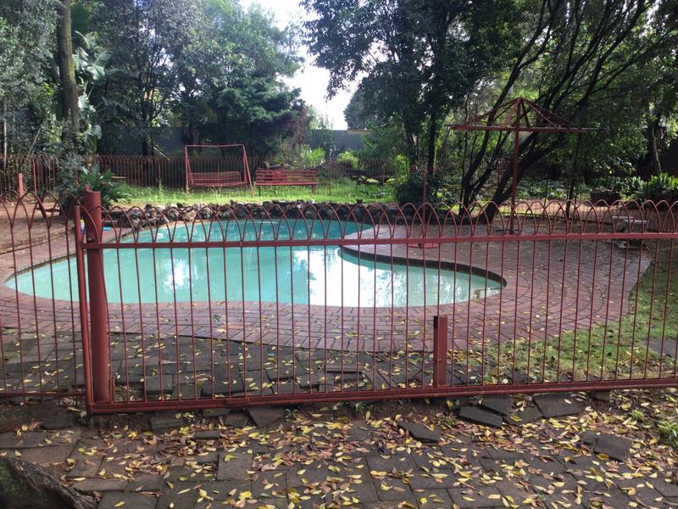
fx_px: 607
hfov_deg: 58.4
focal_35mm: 31
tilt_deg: -10.2
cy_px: 254
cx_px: 339
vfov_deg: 45.4
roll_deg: +0.2
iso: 25
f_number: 2.4
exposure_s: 1/100
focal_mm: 3.3
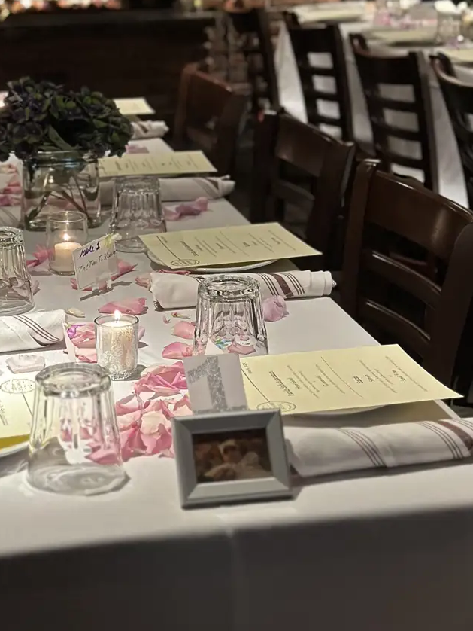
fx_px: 1530
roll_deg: +0.7
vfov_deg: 22.9
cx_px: 169
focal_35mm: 84
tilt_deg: -9.2
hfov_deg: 17.5
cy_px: 104
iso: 320
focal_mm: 6.86
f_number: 1.78
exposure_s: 1/40
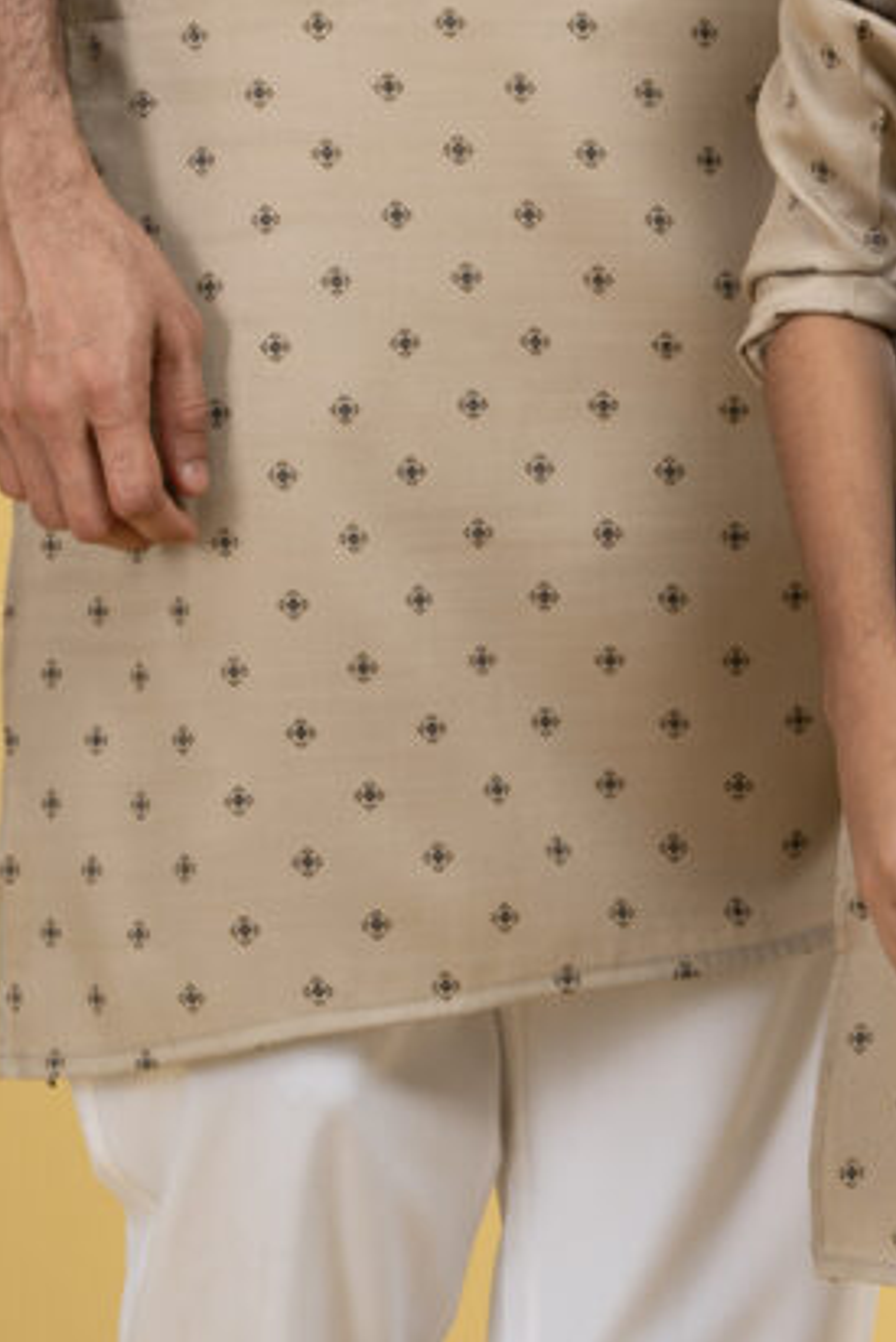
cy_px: -290
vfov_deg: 4.7
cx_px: 841
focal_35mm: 440
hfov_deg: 3.1
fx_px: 16412
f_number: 8
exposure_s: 1/125
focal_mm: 159
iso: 160
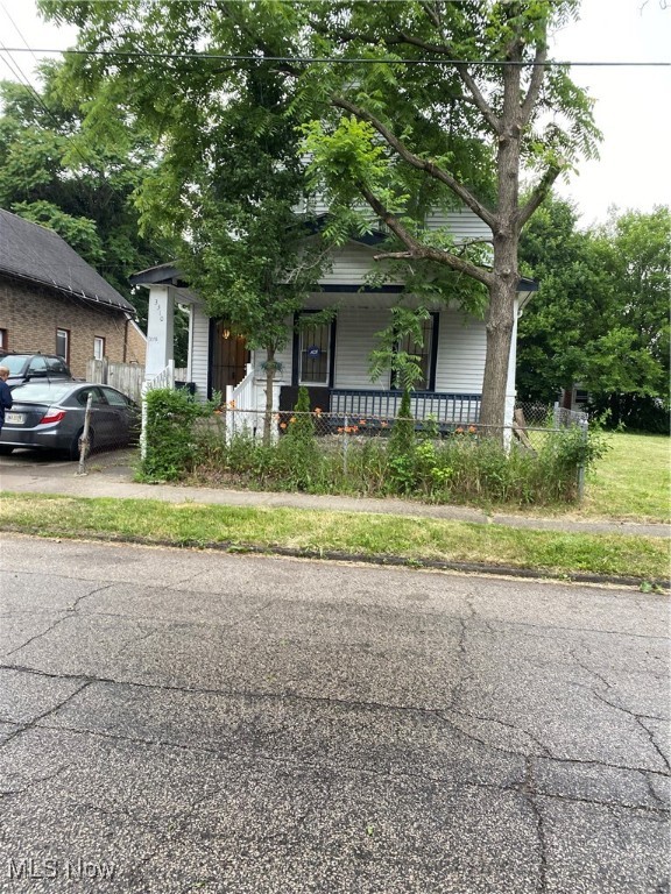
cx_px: 336
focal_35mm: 26
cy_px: 447
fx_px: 672
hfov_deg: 53.1
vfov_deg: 67.3
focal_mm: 4.25
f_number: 1.8
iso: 64
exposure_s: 1/121
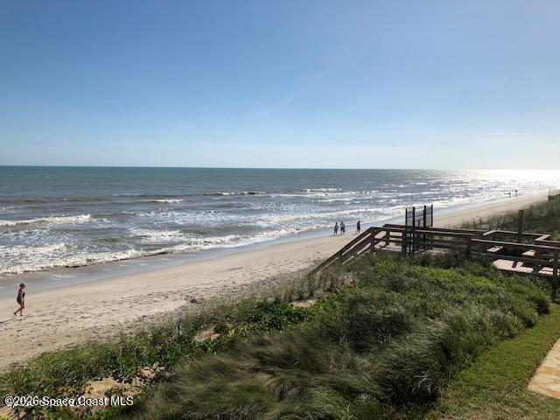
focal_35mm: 28
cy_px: 210
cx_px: 280
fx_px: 453
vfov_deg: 49.7
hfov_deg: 63.4
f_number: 1.8
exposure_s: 1/4878
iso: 20
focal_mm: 3.99
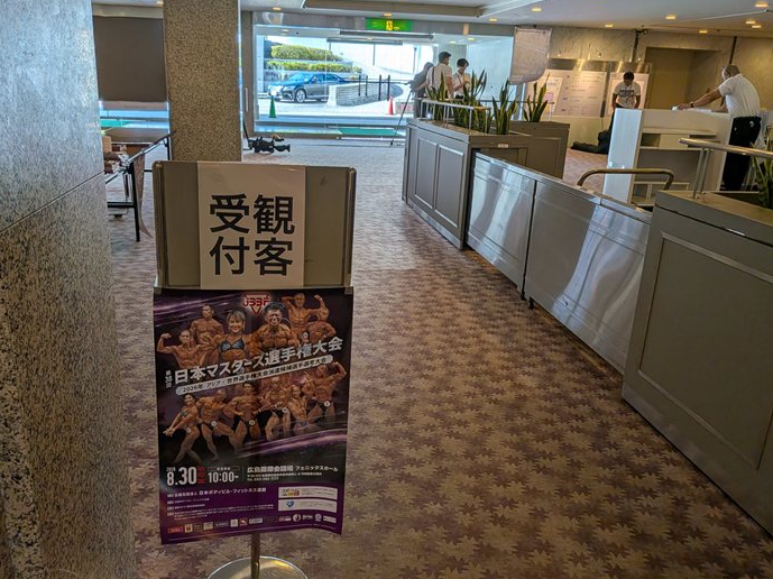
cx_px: 360
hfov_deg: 65.3
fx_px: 603
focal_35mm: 27
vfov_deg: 51.3
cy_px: 284
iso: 25
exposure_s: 1/261
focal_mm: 4.53
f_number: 1.7
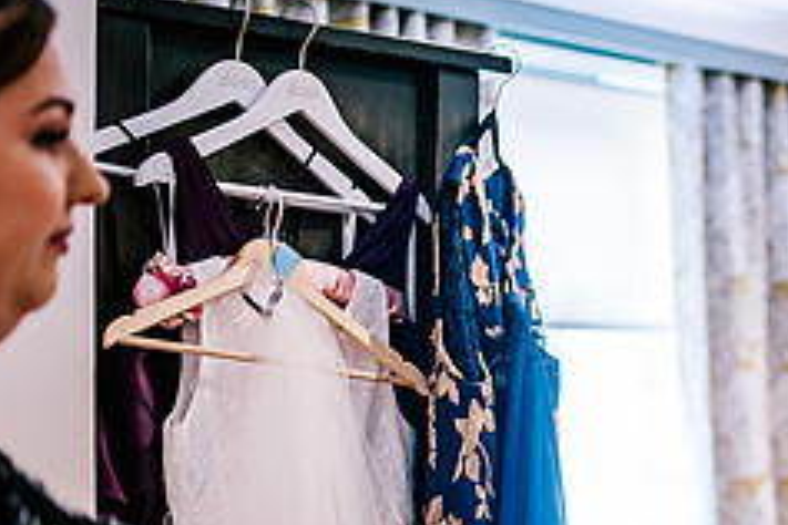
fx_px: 1882
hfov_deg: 22.3
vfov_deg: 15.7
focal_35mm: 86
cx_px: 874
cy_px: 464
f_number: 1.4
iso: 500
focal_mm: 35
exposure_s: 1/250
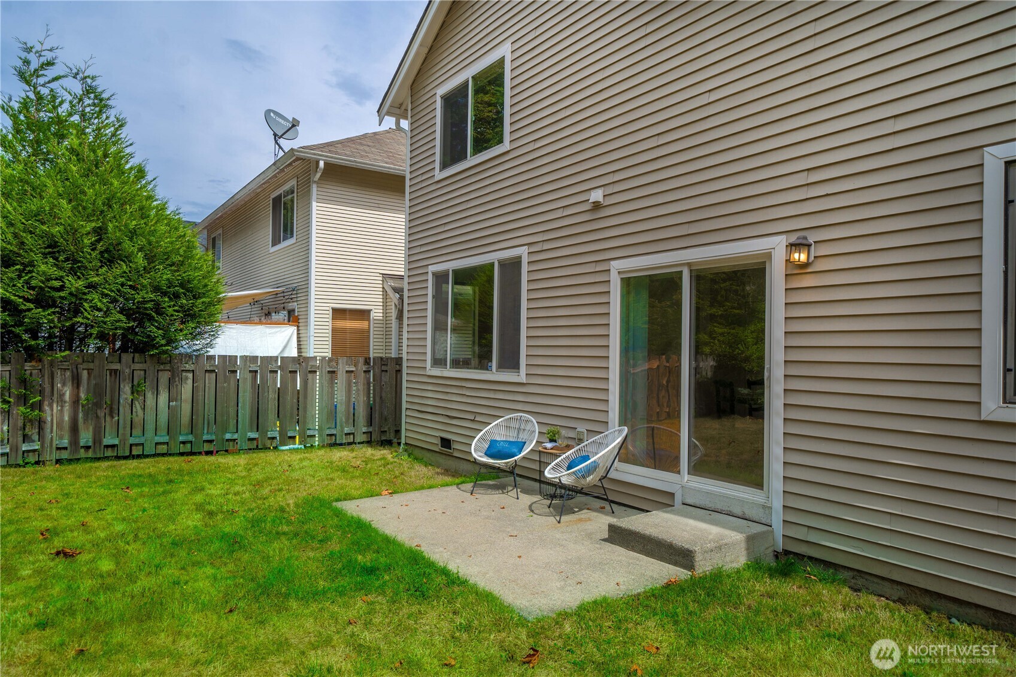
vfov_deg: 53.1
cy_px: 338
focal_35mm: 24
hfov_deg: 73.7
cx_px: 508
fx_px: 677
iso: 100
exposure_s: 1/640
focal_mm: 24
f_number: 6.3
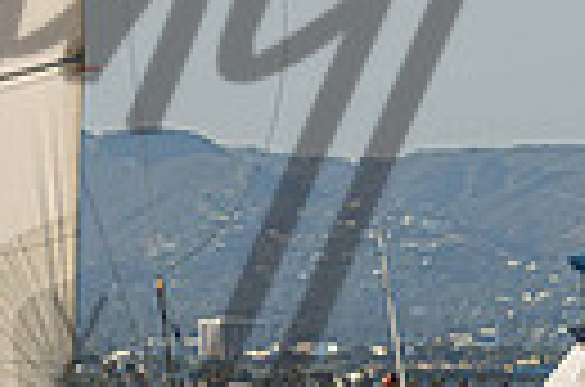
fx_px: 9499
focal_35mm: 586
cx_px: -119
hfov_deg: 3.5
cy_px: -141
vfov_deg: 2.3
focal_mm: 105
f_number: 8
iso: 400
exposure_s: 1/1000
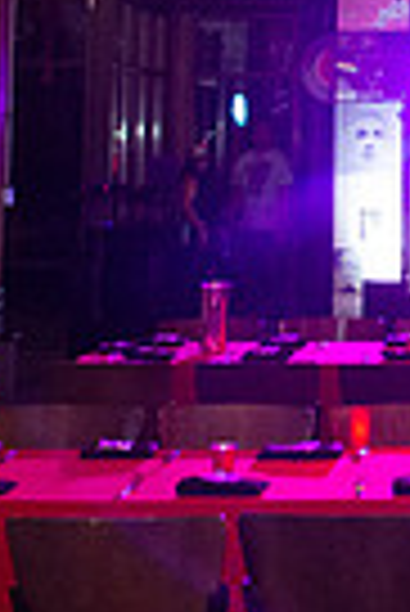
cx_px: 734
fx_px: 1959
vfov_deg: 16.5
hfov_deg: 11.1
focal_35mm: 115
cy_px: -241
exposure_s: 1/40
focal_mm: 18
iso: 4000
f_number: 5.6
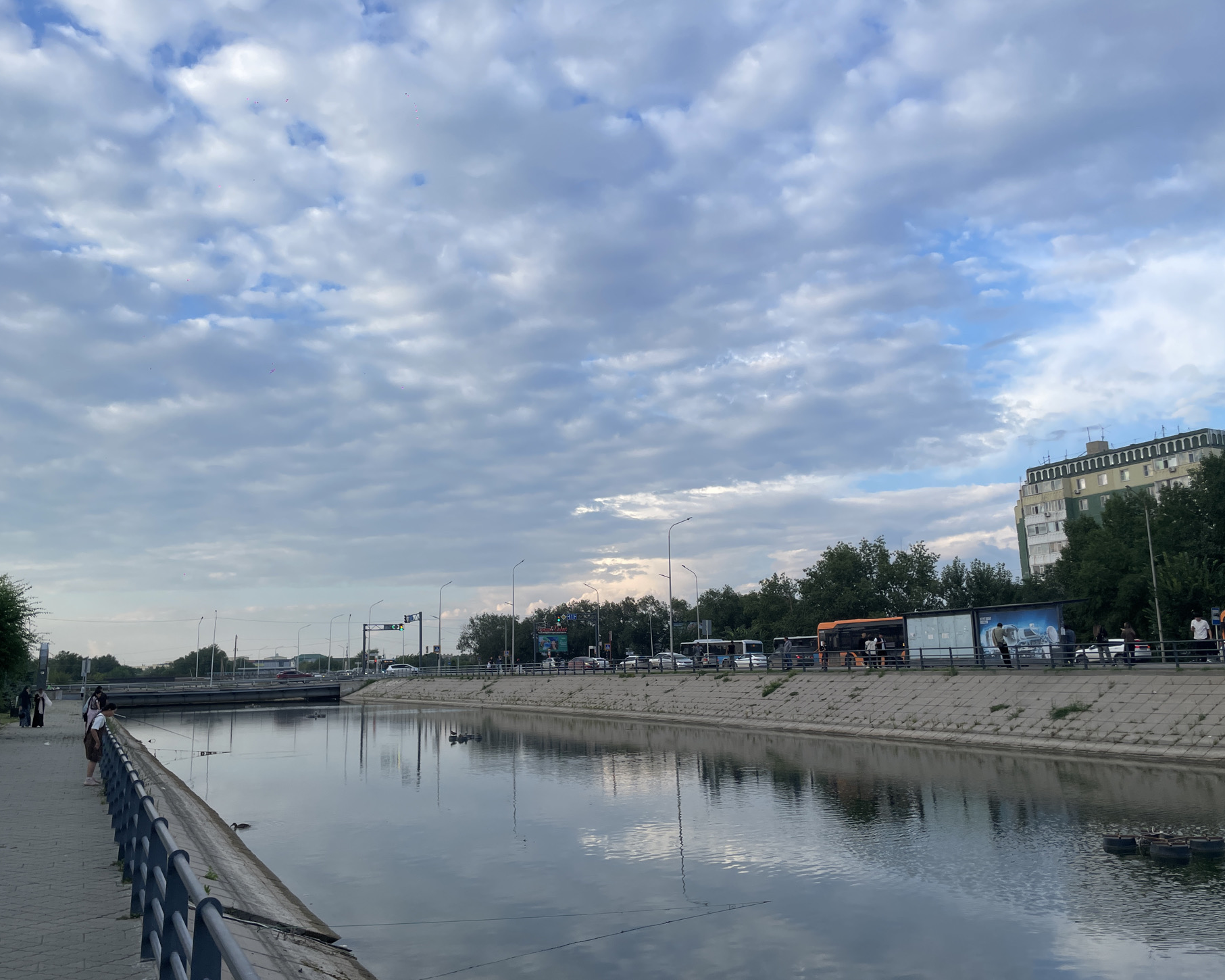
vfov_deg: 51.5
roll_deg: +1.2
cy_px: 474
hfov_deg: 62.2
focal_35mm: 28
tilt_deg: +11.3
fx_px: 1015
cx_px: 574
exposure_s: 1/1595
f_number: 1.6
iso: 32
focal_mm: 4.2
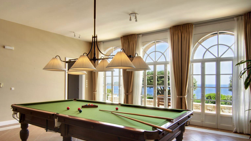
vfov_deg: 46.5
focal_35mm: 25
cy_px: 84
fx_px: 163
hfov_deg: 75.0
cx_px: 121
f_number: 16
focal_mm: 15
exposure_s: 1/1.67
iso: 200
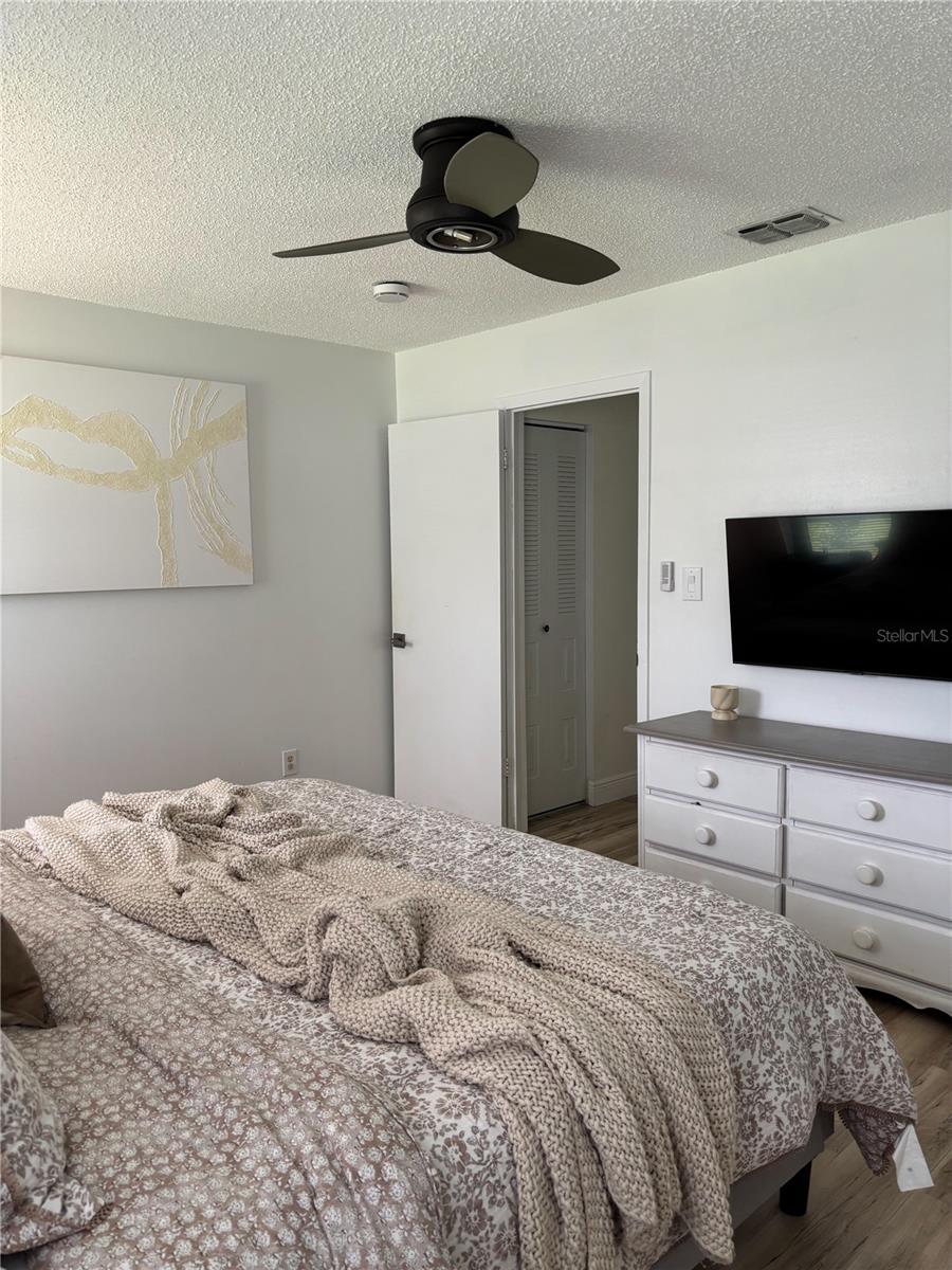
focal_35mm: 26
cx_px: 476
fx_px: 953
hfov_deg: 53.1
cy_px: 635
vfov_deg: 67.3
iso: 80
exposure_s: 1/60
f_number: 1.6
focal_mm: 5.96
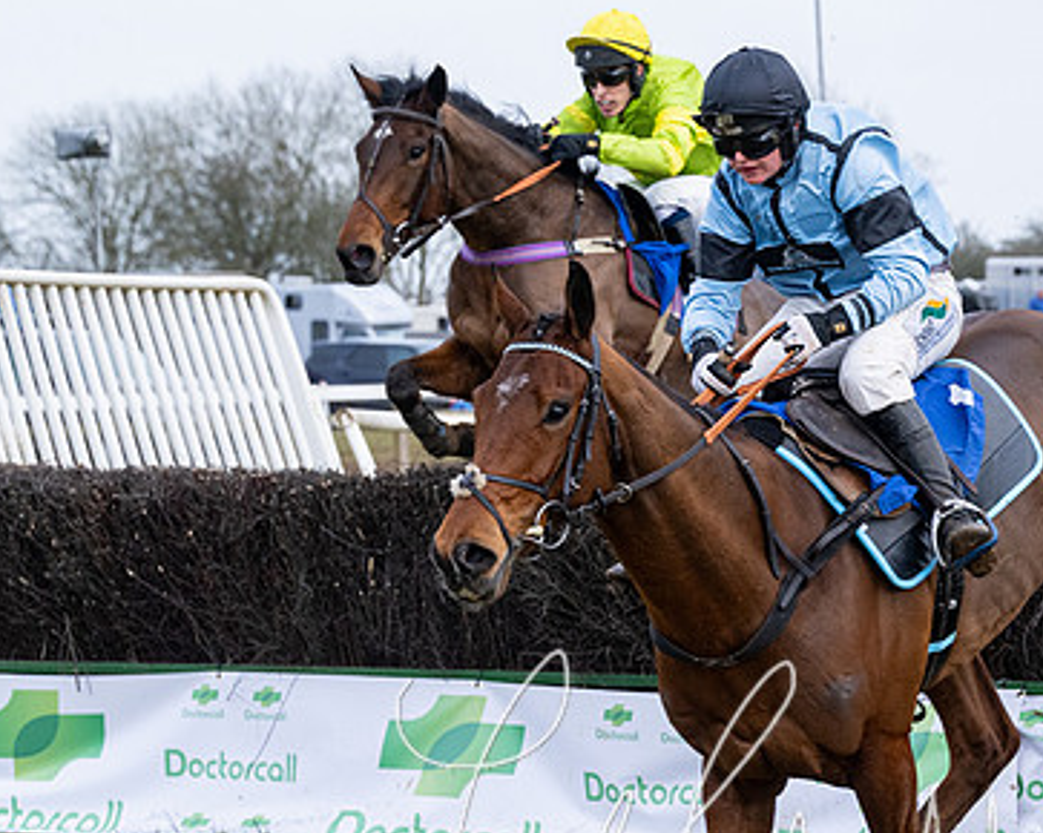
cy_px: 567
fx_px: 5461
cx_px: 971
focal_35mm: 177
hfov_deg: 10.8
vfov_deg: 8.7
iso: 800
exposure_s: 1/1250
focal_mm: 70
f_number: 4
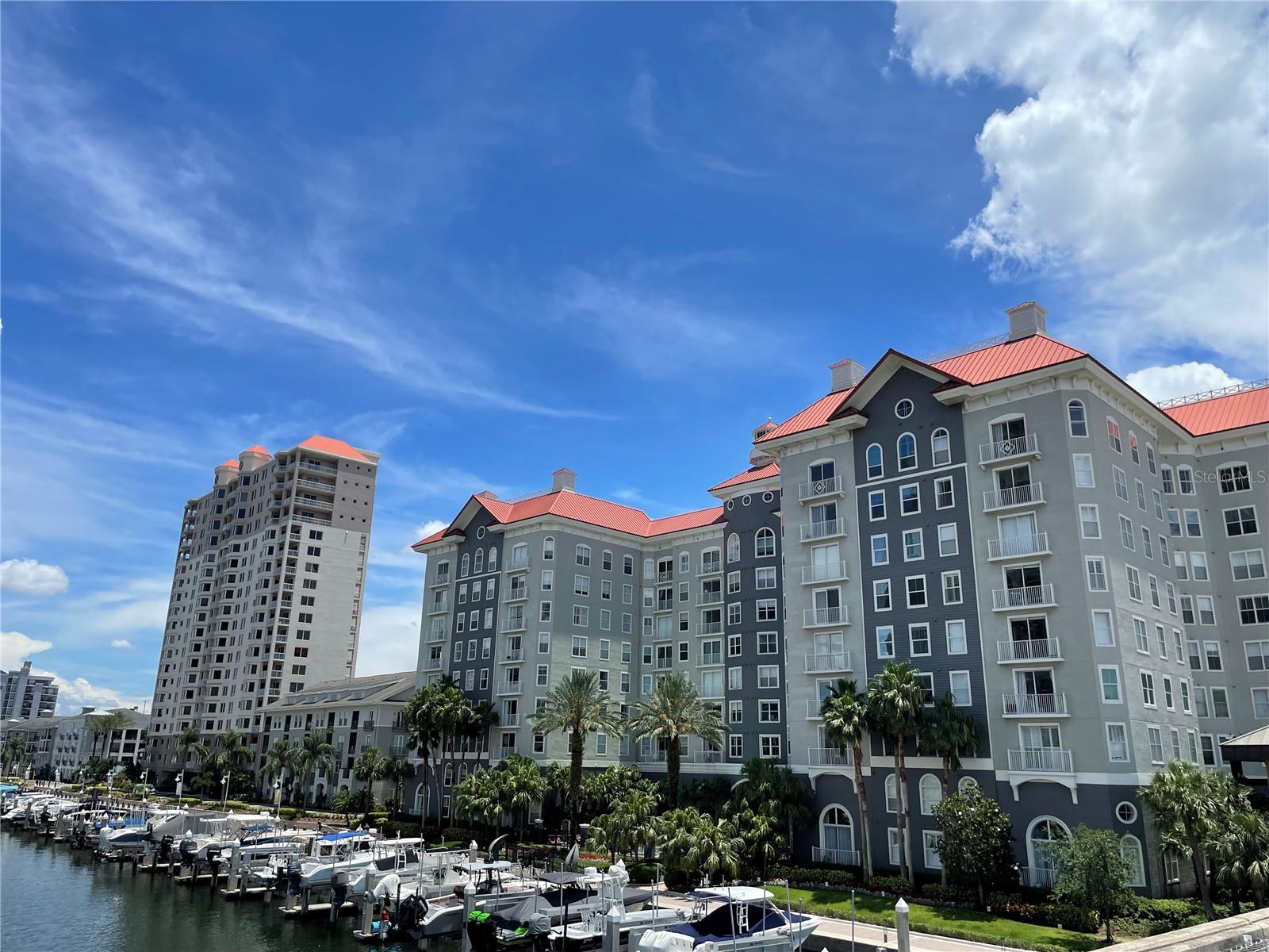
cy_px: 476
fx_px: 953
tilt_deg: +17.1
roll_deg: -1.7
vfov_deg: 53.1
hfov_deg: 67.3
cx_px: 634
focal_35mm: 26
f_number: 1.6
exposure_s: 1/4831
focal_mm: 4.2
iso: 32
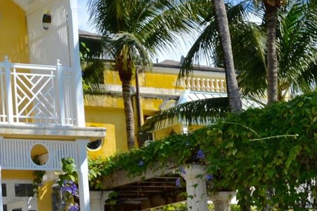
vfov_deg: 11.0
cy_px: 249
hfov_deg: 16.6
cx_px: 55
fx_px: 1075
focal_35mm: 122
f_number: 9
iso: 100
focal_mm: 26
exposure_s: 1/200
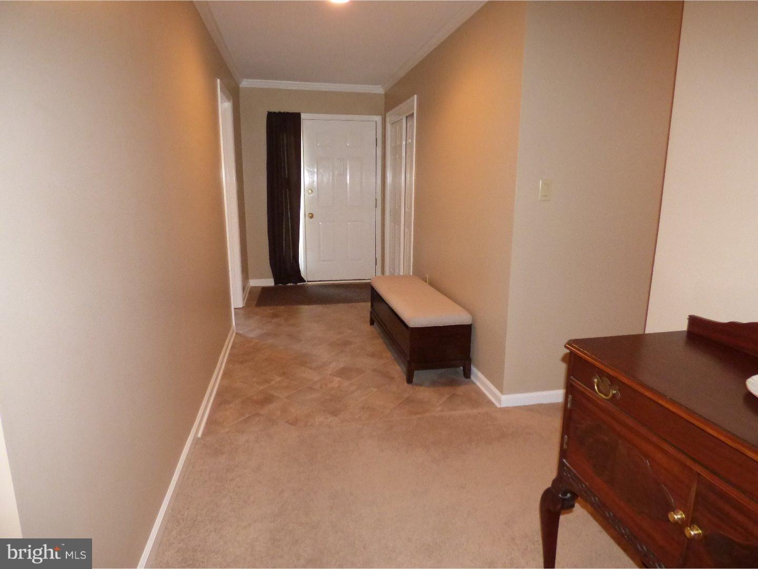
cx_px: 379
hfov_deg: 81.7
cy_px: 284
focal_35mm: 20
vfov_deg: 66.0
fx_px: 438
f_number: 2.8
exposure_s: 1/60
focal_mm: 3.58
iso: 800
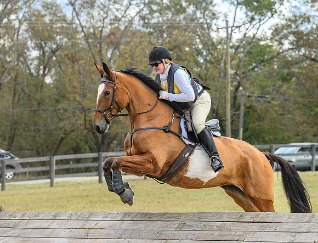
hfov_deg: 11.8
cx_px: 114
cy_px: 128
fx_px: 1535
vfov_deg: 9.0
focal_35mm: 166
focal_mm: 90
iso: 640
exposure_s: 1/1000
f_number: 3.5
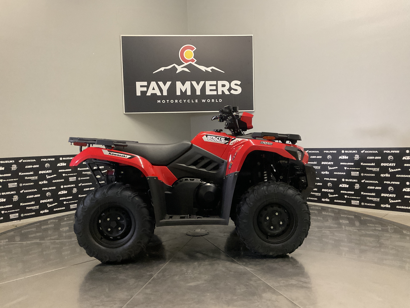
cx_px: 205
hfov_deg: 61.7
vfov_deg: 48.2
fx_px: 343
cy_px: 154
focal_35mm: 29
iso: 200
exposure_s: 1/60
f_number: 1.8
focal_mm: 3
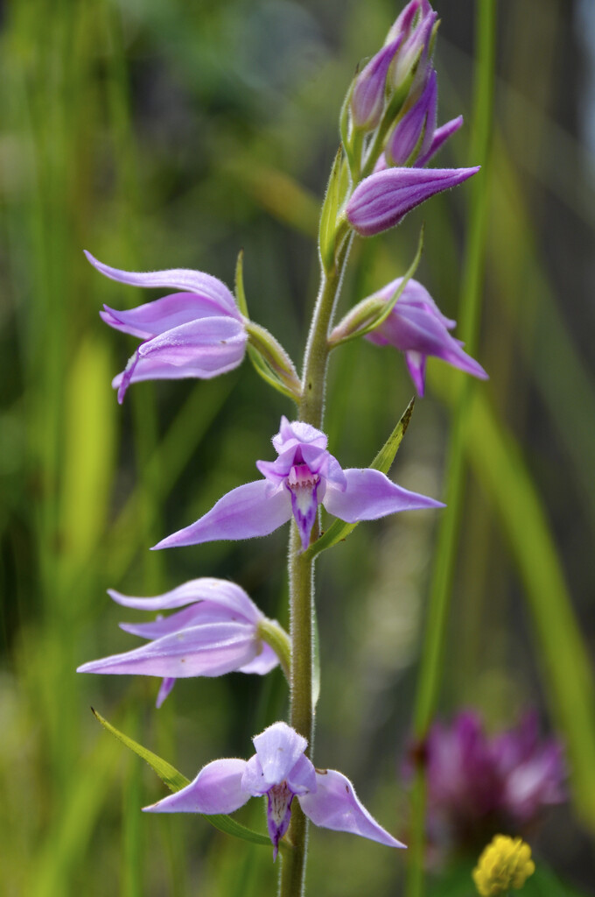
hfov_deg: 4.6
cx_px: 298
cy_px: 448
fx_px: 7457
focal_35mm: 300
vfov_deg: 6.9
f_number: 9
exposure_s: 1/100
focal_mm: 200
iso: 200
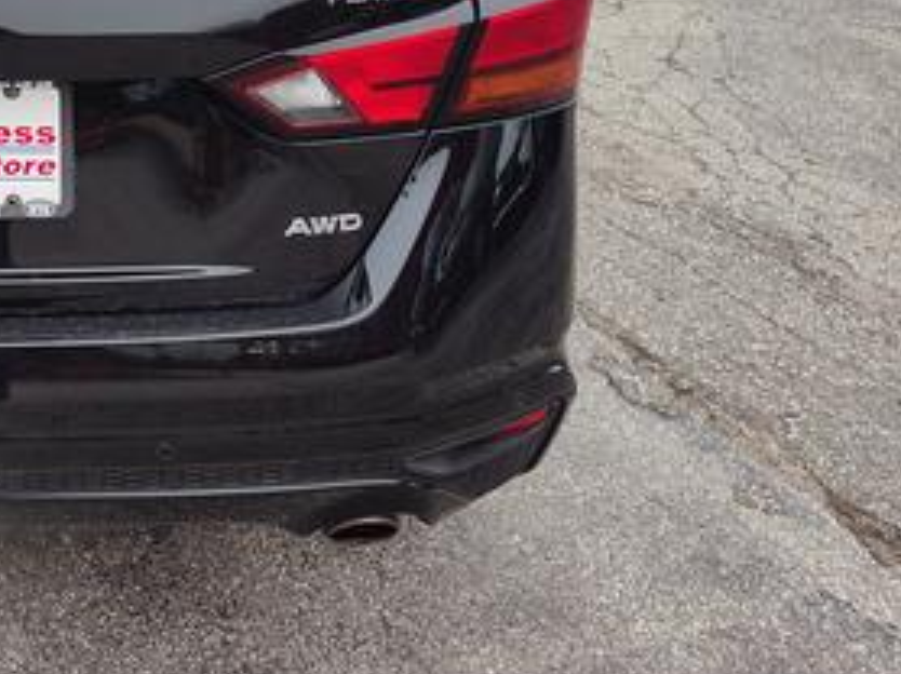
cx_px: -78
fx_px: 1378
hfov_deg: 32.1
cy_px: -3
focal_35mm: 53
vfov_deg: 26.0
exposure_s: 1/120
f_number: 1.88
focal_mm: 5.56
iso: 102
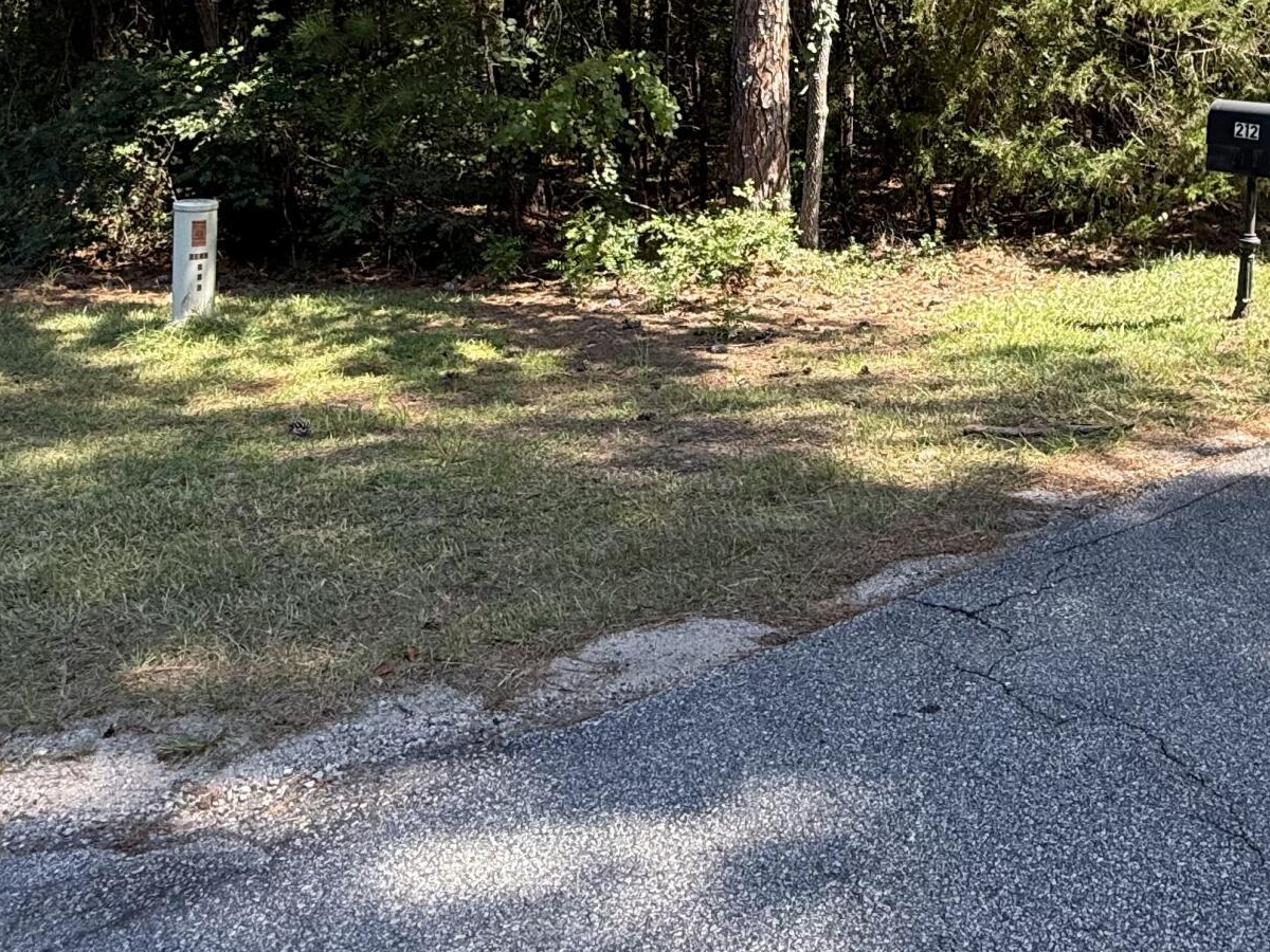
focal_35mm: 35
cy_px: 83
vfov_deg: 37.8
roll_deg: -0.3
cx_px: 890
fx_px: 1284
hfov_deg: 51.2
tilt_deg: -3.9
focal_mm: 2.22
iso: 50
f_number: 2.2
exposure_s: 1/228
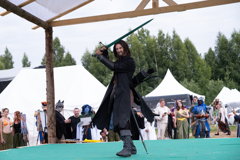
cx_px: 120
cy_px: 80
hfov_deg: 30.5
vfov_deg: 20.6
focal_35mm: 66
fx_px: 440
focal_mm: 44.1
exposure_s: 1/1000
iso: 200
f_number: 3.2
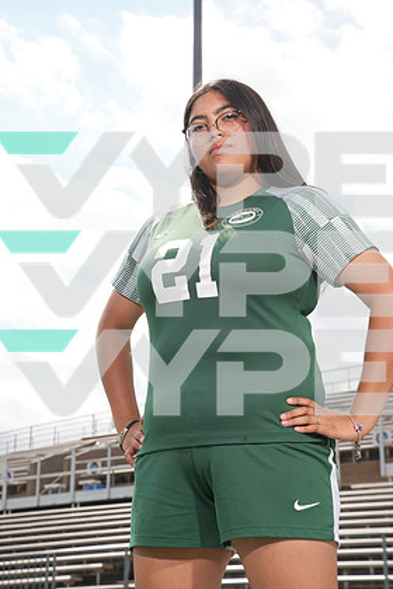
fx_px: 1228
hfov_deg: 18.2
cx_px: 204
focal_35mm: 75
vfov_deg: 27.0
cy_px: 275
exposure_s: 1/200
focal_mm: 70
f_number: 9
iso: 125
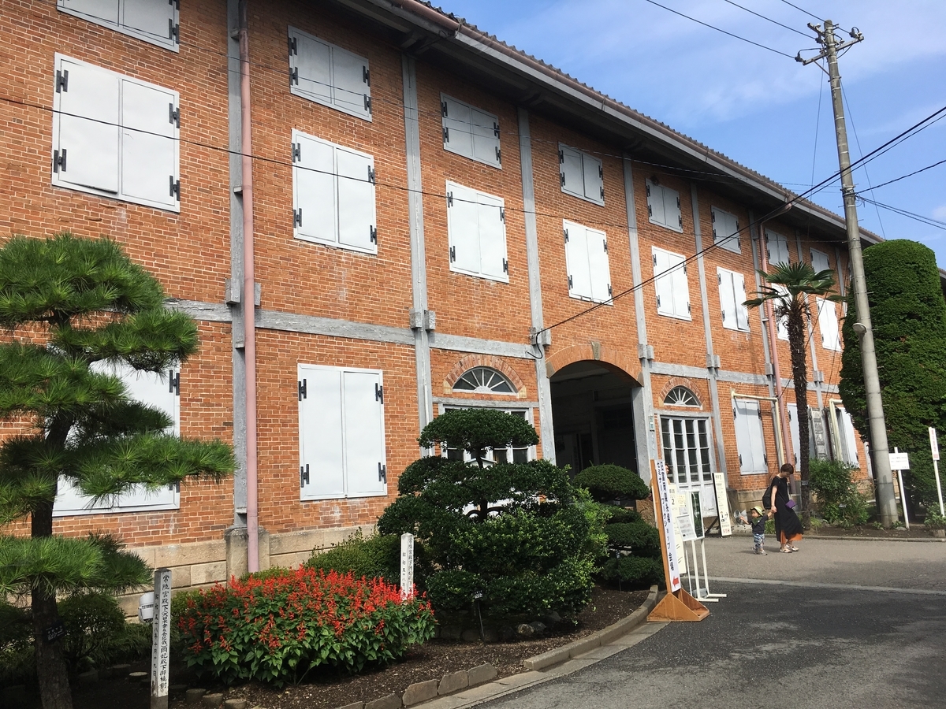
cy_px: 354
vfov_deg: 48.2
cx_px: 473
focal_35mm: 29
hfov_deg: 61.7
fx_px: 793
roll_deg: +4.9
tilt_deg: +8.2
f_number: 2.2
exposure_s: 1/1538
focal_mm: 4.15
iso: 25
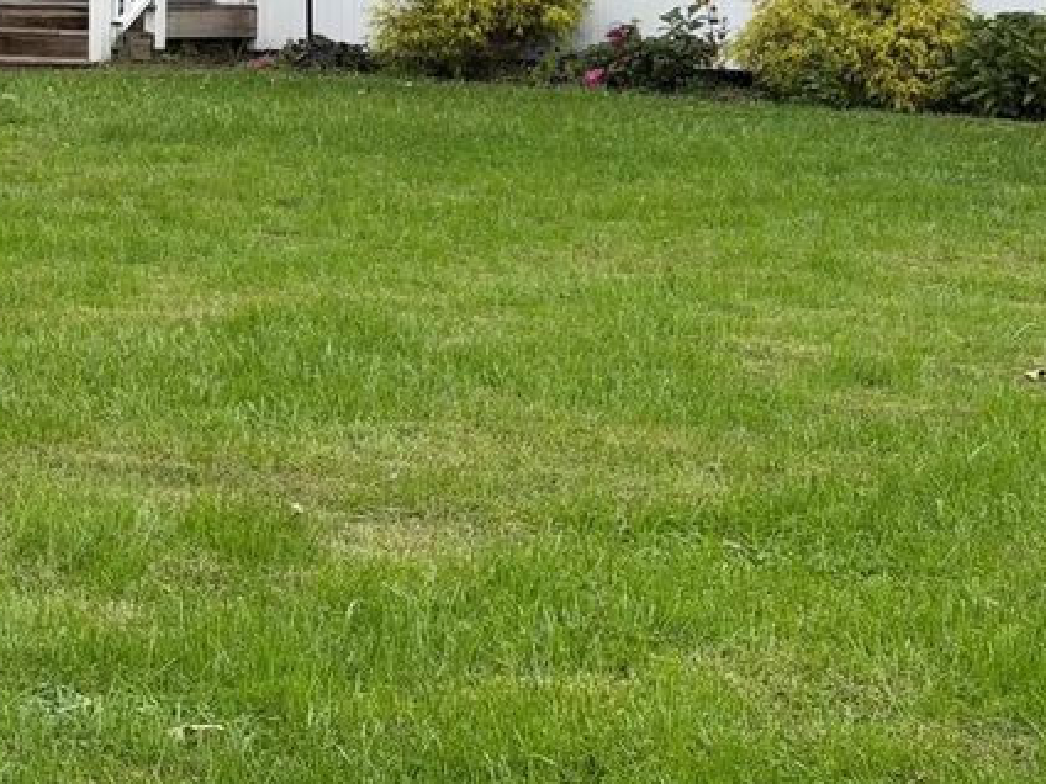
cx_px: 279
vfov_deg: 12.6
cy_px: -59
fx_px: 3505
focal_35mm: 116
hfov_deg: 16.9
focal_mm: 6.76
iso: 64
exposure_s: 1/1642
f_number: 1.78
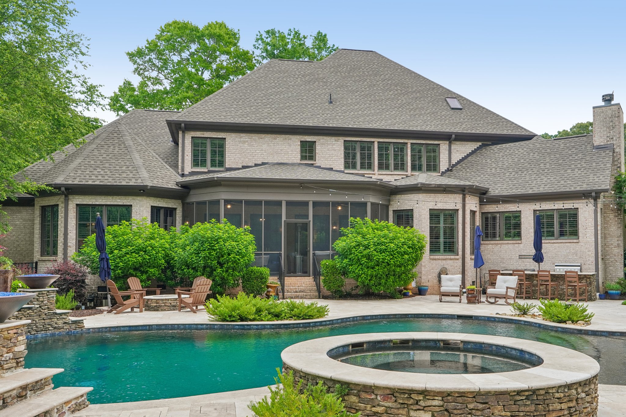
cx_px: 313
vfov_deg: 43.6
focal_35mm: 30
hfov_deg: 61.9
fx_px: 522
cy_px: 208
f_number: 8
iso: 200
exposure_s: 1/30
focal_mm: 20
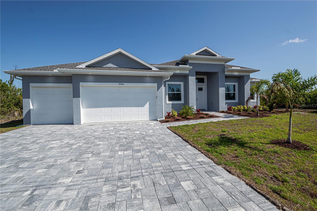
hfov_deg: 100.5
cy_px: 106
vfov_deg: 77.2
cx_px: 158
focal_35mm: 15
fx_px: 132
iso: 100
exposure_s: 1/250
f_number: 8
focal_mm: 10
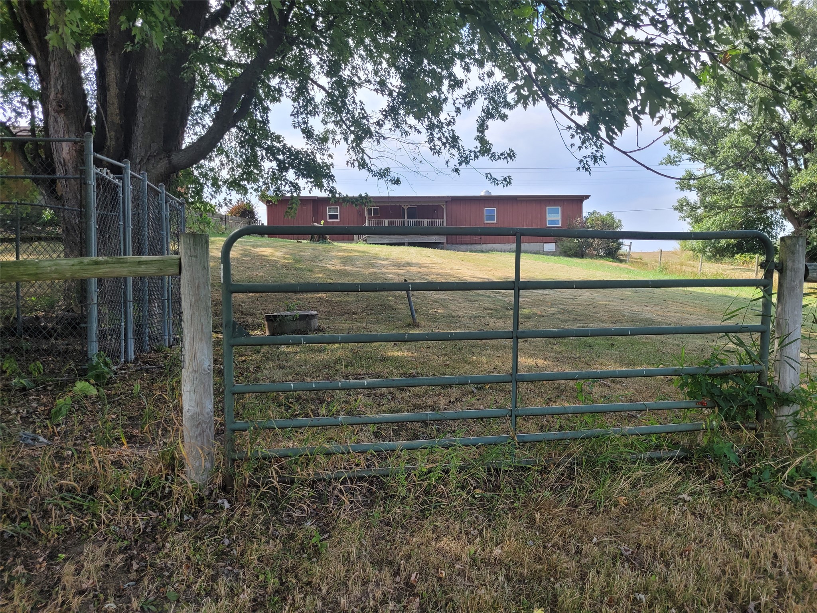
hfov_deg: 67.3
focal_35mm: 26
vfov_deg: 53.1
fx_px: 614
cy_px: 306
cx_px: 408
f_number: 1.8
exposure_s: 1/717
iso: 40
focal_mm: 5.4
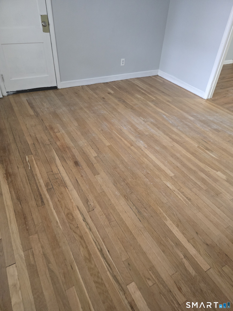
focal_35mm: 23
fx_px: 206
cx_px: 116
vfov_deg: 73.9
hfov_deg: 58.9
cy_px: 156
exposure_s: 1/60
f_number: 1.7
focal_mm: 6.3
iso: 800
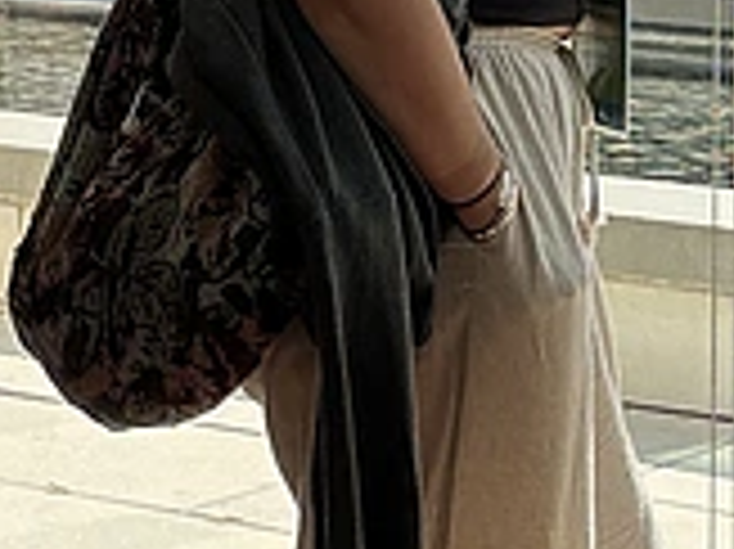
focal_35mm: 166
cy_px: -72
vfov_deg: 8.8
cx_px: 495
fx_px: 3517
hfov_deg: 11.9
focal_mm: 5.96
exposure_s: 1/1007
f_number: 1.6
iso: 50
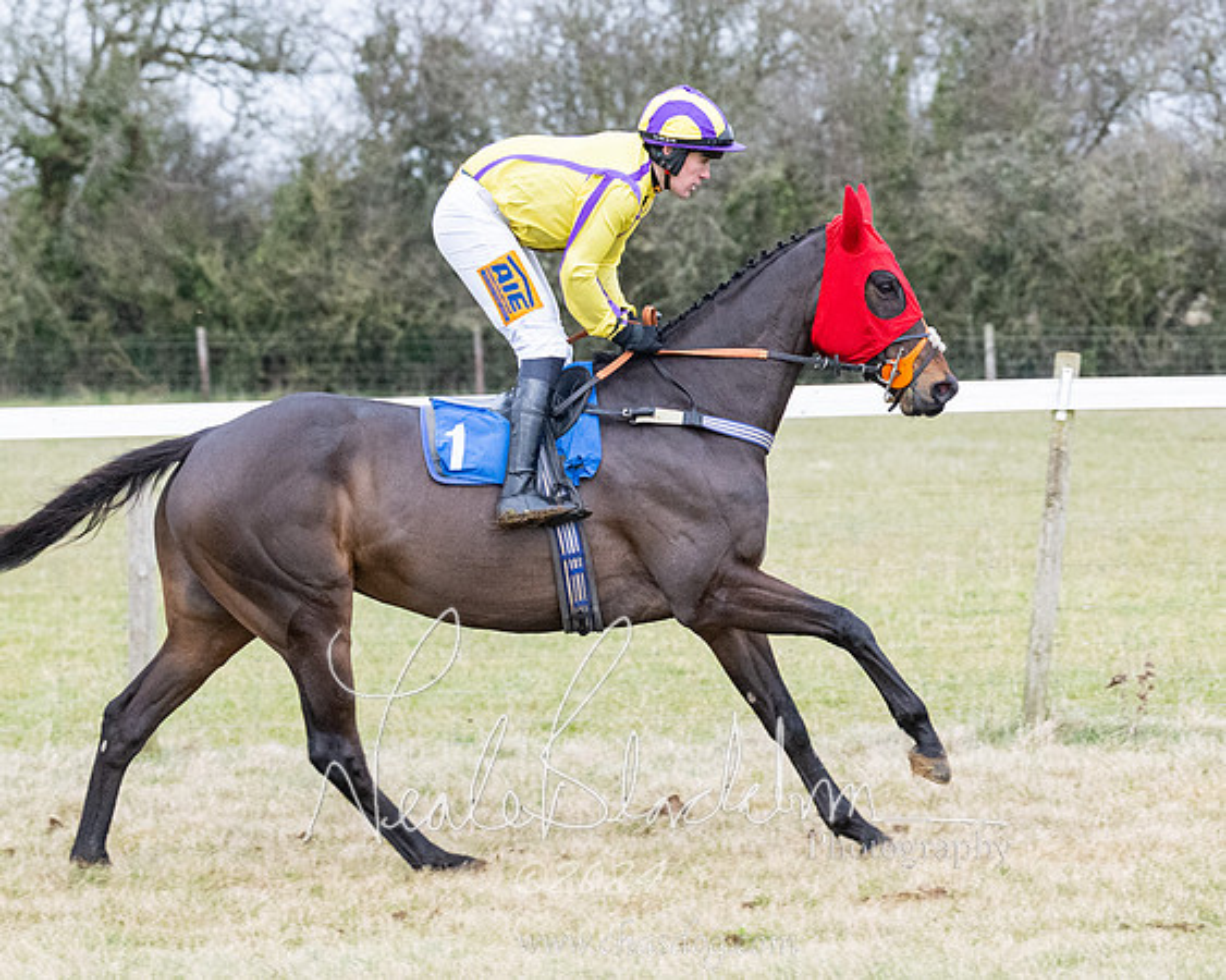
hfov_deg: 9.1
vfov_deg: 7.3
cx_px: 865
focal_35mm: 213
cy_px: 626
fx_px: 7728
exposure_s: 1/1000
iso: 1600
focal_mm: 92
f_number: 4
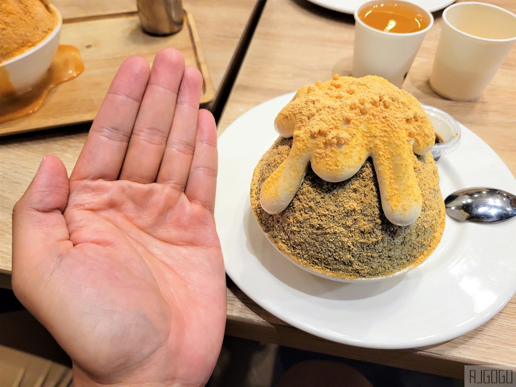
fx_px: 388
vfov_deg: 53.1
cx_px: 258
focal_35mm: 26
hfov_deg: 67.3
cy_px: 194
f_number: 1.8
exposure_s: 1/100
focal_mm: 5.4
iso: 200
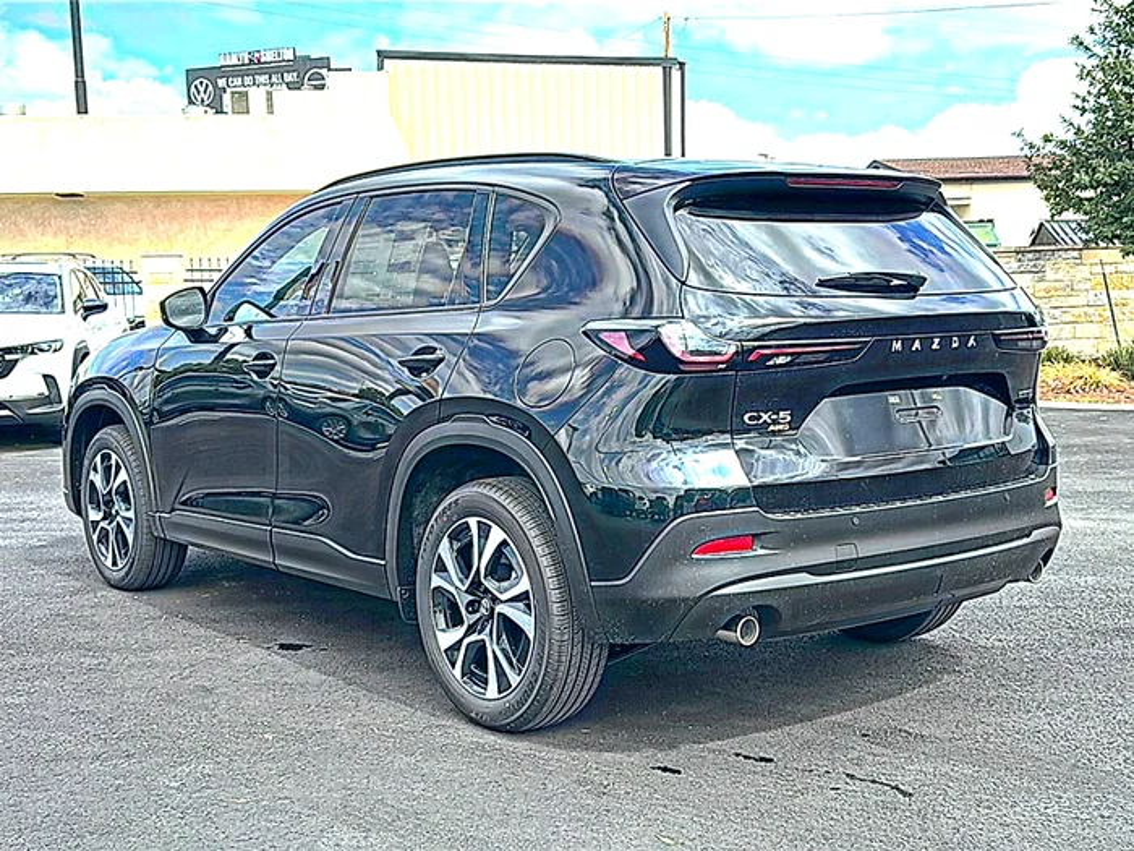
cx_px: 567
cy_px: 426
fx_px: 1212
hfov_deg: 50.1
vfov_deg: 38.7
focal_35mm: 37
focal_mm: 6.86
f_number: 1.78
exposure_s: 1/1757
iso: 80
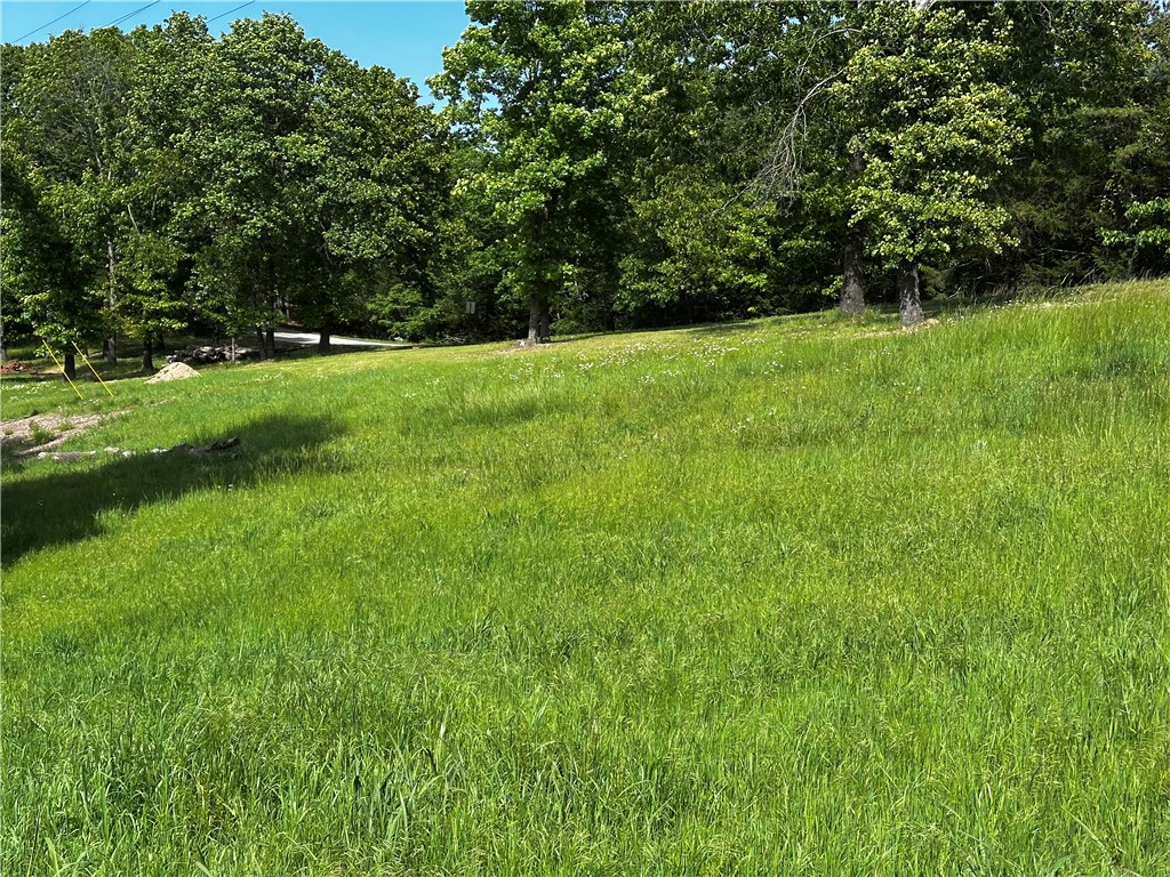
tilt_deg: -3.8
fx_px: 1622
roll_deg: -0.2
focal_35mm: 48
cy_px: 438
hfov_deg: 39.7
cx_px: 585
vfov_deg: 30.3
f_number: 1.78
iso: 64
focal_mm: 6.86
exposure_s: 1/2028
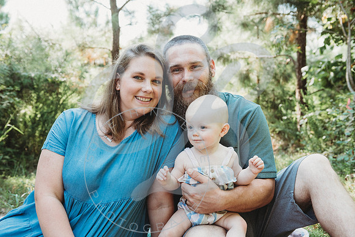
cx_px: 178
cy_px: 118
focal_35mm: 44
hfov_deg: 44.5
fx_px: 434
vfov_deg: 30.5
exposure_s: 1/125
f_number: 5
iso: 200
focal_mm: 44
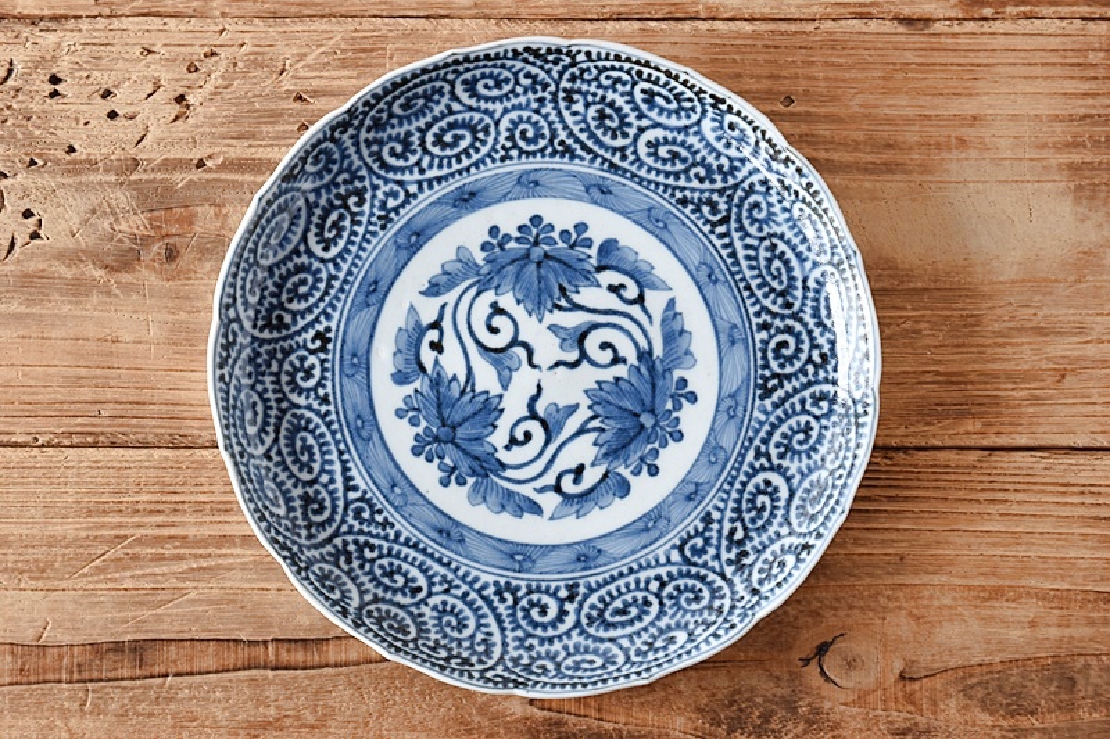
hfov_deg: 24.6
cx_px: 555
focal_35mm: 82
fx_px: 2543
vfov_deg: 16.5
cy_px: 370
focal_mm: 55
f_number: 5.6
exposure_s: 1/4
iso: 200
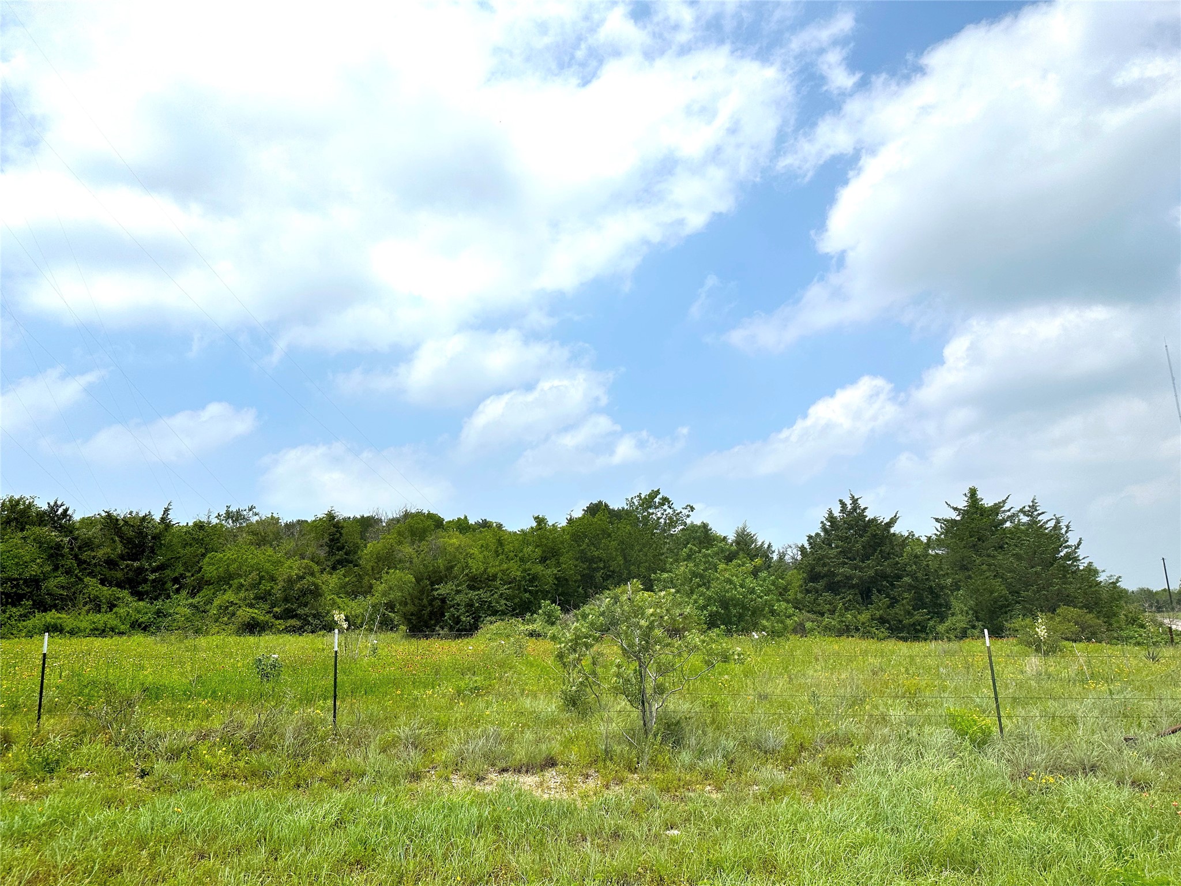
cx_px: 590
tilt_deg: +11.4
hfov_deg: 71.6
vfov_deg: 56.8
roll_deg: +1.8
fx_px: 819
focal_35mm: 24
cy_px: 443
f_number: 1.78
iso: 80
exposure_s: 1/13699
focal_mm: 6.86
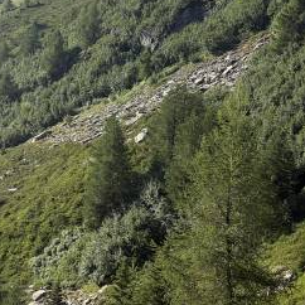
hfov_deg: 17.6
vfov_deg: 18.3
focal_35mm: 95
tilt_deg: -7.2
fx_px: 947
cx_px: -35
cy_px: 134
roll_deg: -1.7
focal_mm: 5.96
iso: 64
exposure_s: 1/3623
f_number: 1.6
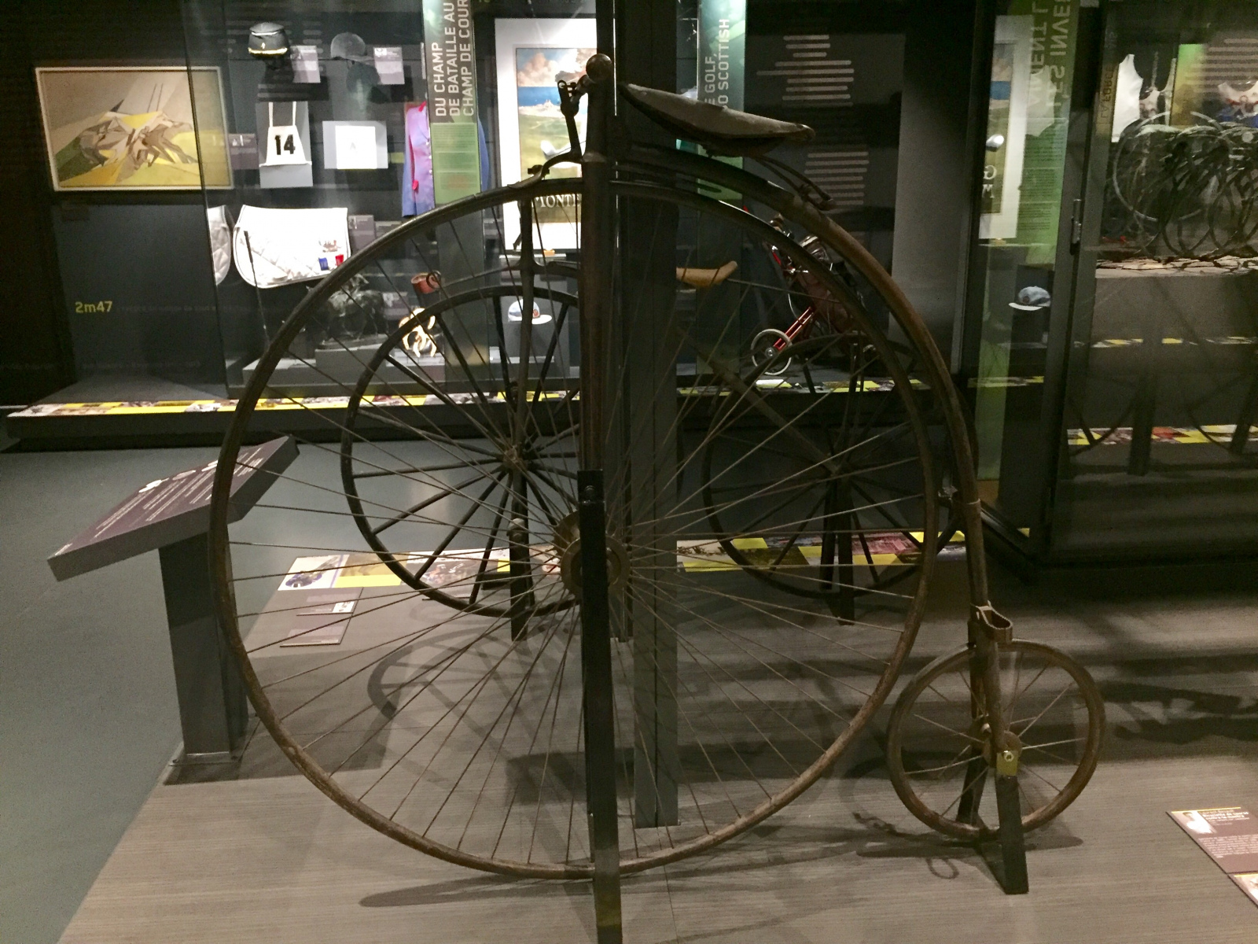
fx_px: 1054
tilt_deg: -14.5
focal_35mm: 29
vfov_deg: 48.2
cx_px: 629
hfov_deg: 61.7
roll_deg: +0.8
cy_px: 472
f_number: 2.2
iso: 320
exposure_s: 1/17
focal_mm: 4.15
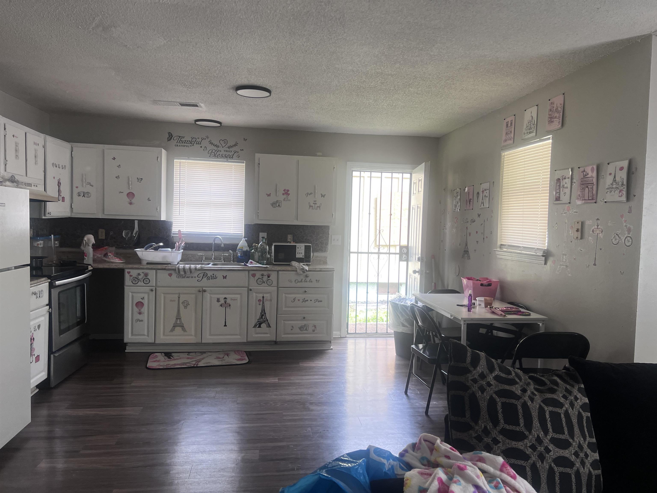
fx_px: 493
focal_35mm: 26
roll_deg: -2.0
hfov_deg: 67.3
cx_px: 328
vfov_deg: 53.1
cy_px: 246
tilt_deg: -2.6
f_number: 1.5
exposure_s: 1/121
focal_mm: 5.7
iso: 100
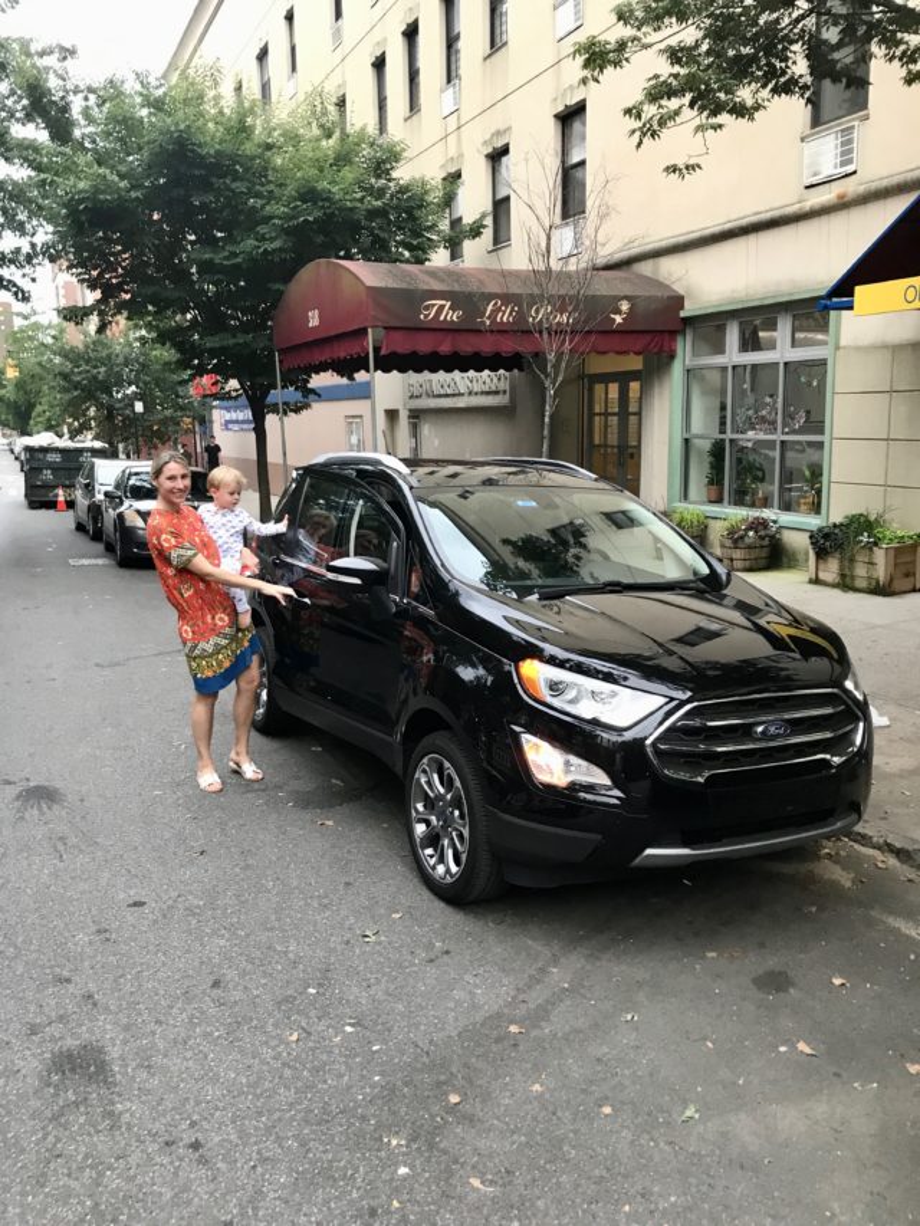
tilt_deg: -11.2
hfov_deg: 49.8
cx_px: 460
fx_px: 992
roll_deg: +3.6
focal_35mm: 28
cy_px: 613
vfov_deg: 63.4
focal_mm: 3.99
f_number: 1.8
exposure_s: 1/30
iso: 40
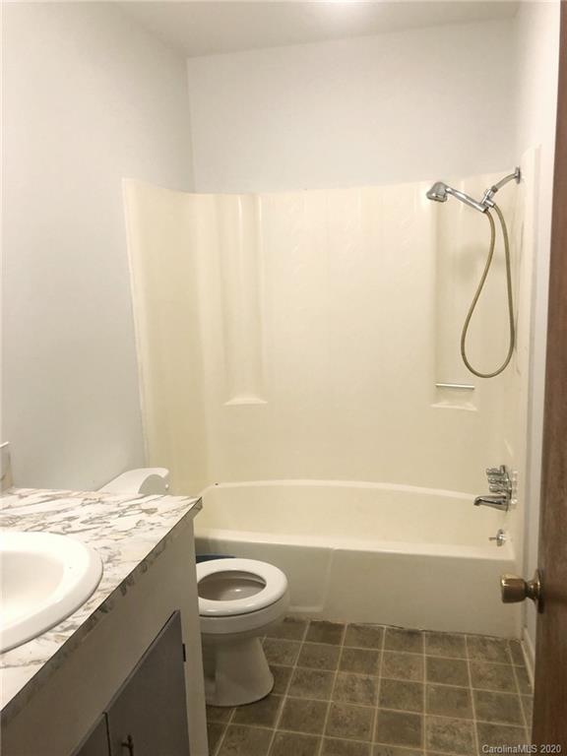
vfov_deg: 61.7
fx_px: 633
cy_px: 378
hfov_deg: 48.2
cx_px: 284
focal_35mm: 29
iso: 32
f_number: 1.8
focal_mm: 3.99
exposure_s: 1/29
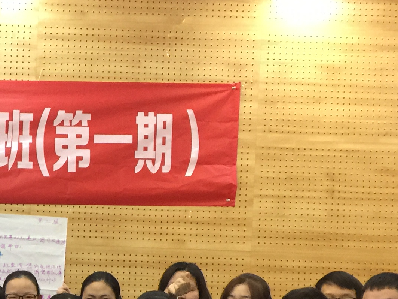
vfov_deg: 16.1
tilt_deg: -1.3
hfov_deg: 20.5
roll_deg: -2.9
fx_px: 1023
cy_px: 324
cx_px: -86
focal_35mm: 89
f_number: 2.2
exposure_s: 1/10
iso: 125
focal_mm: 4.15
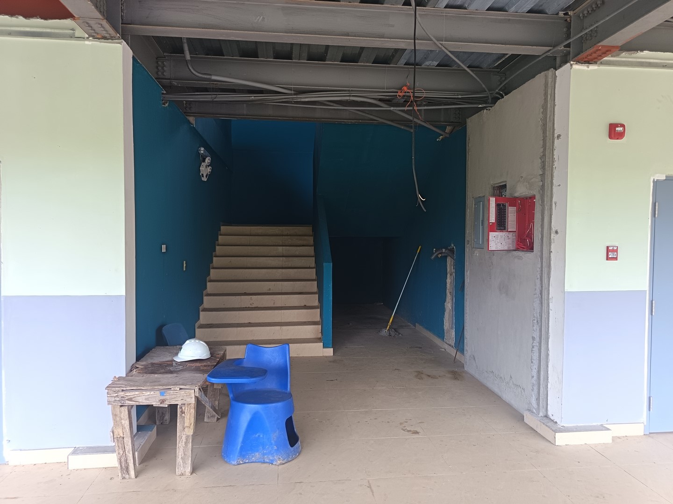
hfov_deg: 71.6
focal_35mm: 24
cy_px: 252
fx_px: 467
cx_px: 336
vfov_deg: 56.8
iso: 305
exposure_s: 1/100
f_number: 1.75
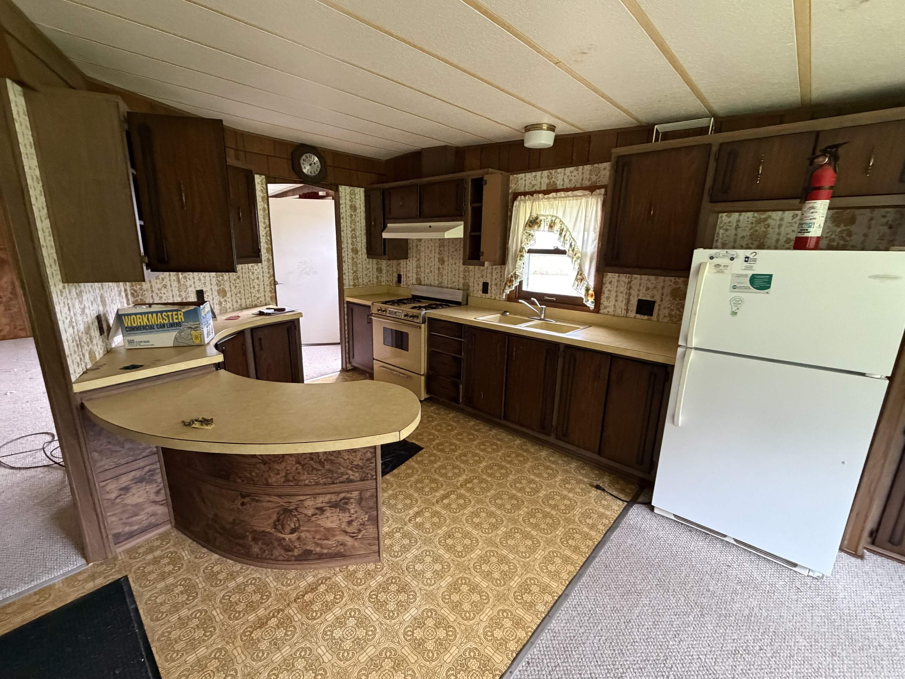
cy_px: 338
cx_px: 427
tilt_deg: -12.9
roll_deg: -0.6
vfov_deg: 81.7
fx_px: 392
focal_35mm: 15
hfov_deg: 98.1
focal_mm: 2.22
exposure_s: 1/60
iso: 640
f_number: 2.2
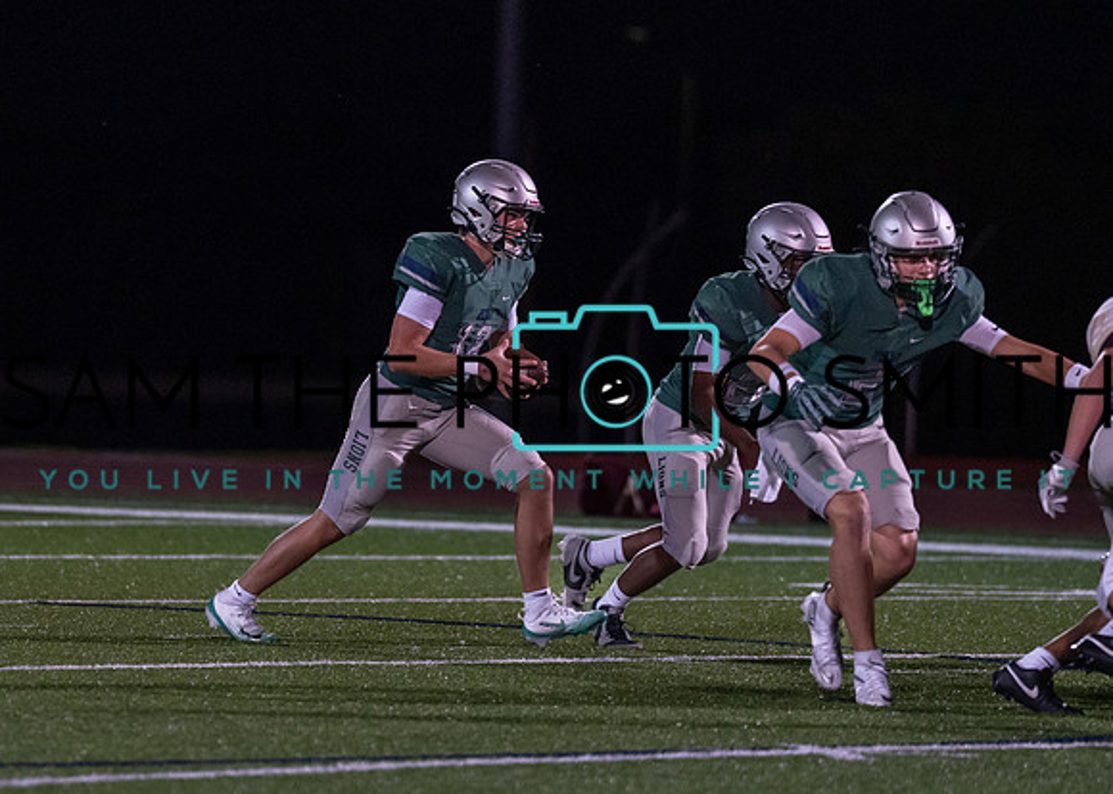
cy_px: 287
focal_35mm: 404
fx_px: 12772
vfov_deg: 3.6
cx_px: 402
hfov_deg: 5.0
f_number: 2.8
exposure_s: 1/1000
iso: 2000
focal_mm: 200
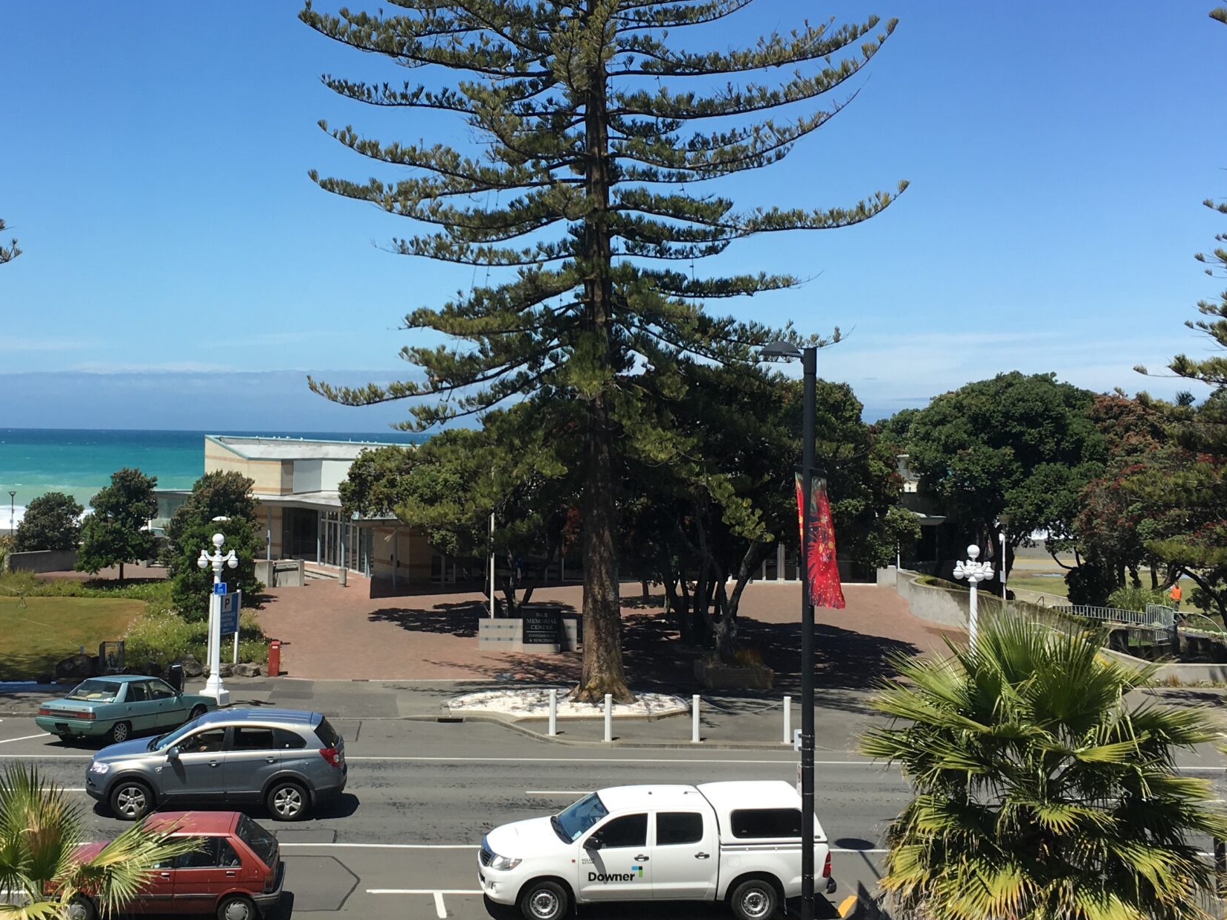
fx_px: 1595
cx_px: 433
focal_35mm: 45
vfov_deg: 32.1
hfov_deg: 41.7
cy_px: 409
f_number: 2.2
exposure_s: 1/1603
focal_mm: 4.15
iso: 25
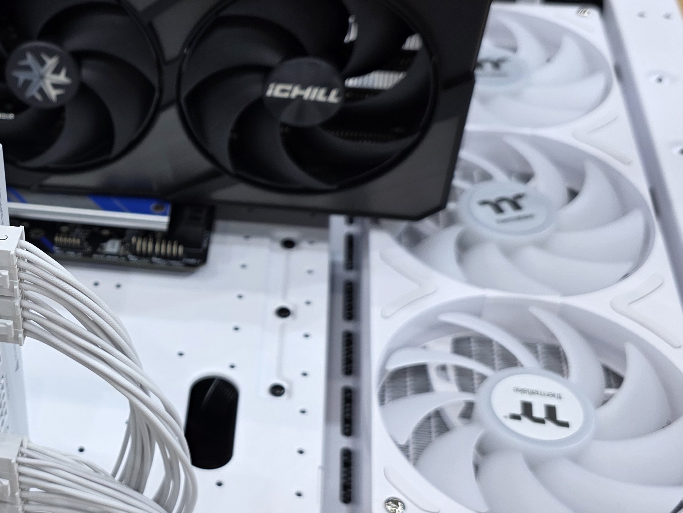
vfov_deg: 25.7
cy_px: 242
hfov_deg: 31.6
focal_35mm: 57
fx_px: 1125
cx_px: 26
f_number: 1.7
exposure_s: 1/120
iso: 100
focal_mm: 6.3
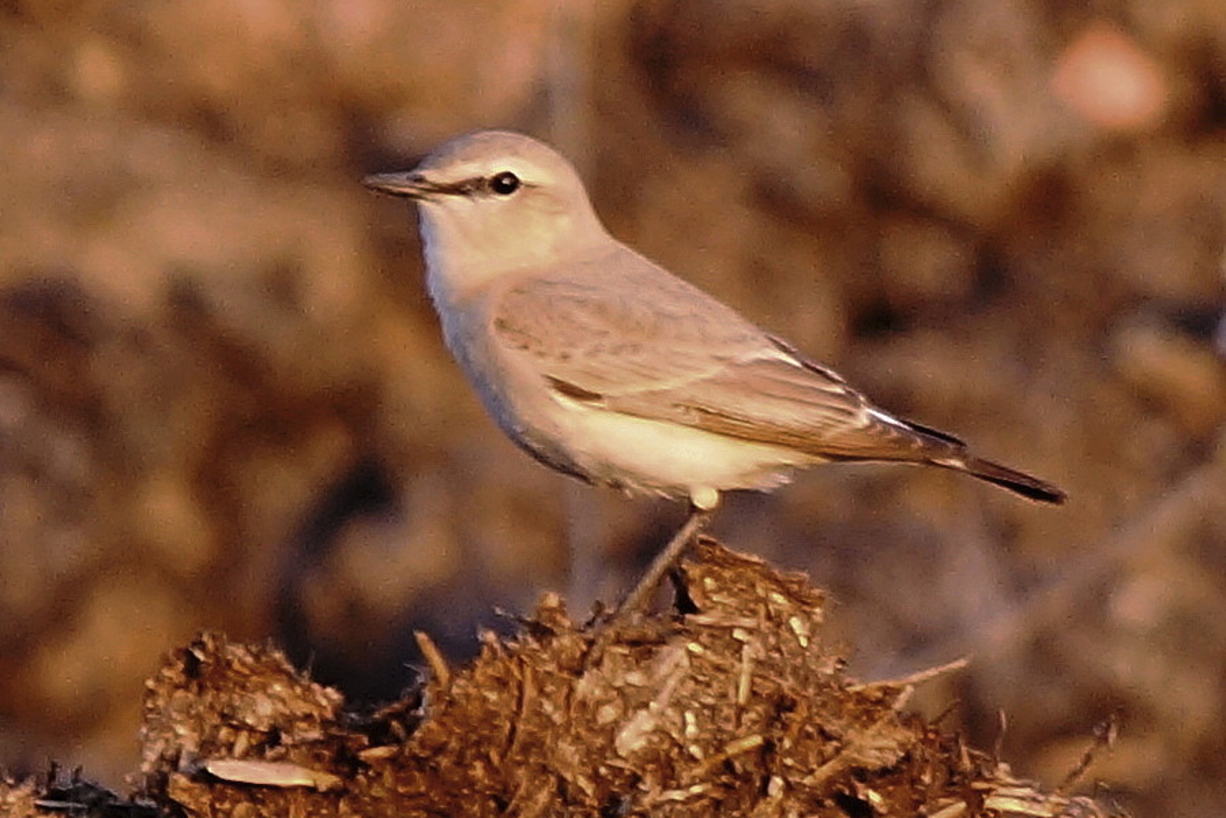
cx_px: 613
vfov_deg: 2.3
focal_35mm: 600
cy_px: 409
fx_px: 20432
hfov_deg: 3.4
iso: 800
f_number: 6.3
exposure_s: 1/250
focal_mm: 600
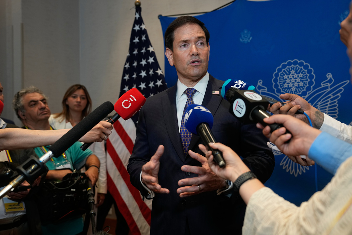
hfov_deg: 51.9
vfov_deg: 35.9
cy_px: 118
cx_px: 176
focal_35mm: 37
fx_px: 362
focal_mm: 37
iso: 1000
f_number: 3.5
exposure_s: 1/100
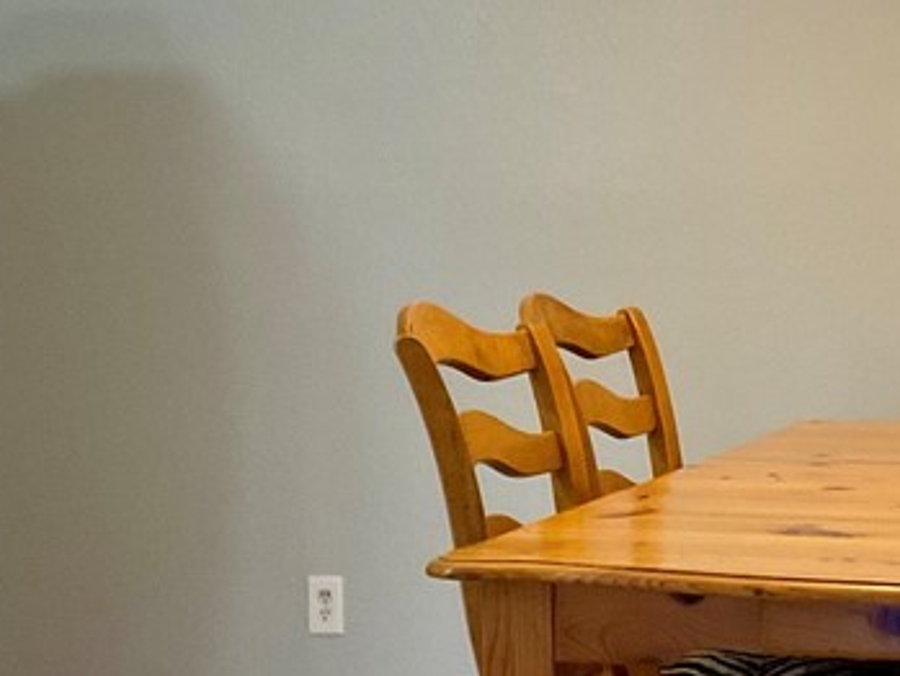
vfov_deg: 17.4
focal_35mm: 85
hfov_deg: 22.6
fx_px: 2211
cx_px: 745
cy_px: 266
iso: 200
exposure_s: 1/60
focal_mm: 3
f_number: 1.8
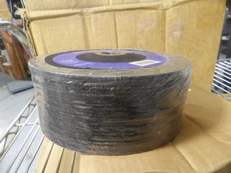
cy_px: 86
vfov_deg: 56.8
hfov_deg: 71.6
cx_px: 116
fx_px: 160
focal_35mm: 24
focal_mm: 4.3
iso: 200
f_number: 3.2
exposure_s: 1/20
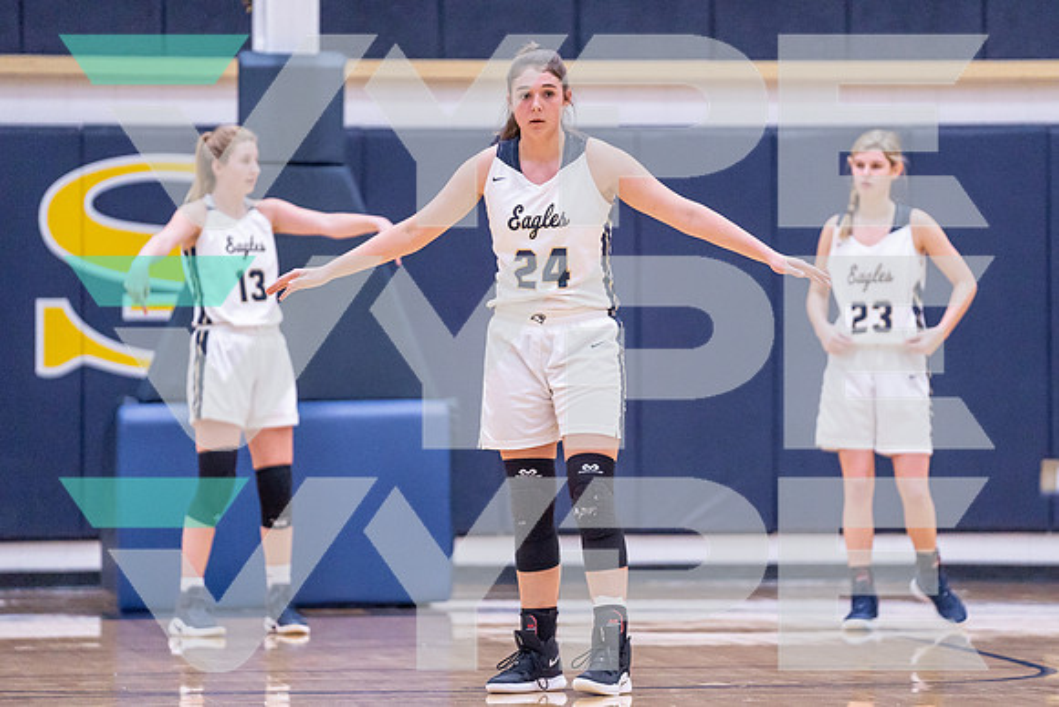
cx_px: 574
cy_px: 324
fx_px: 7895
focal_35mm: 268
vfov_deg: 5.1
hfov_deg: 7.7
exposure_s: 1/1250
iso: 2000
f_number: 2.8
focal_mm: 200
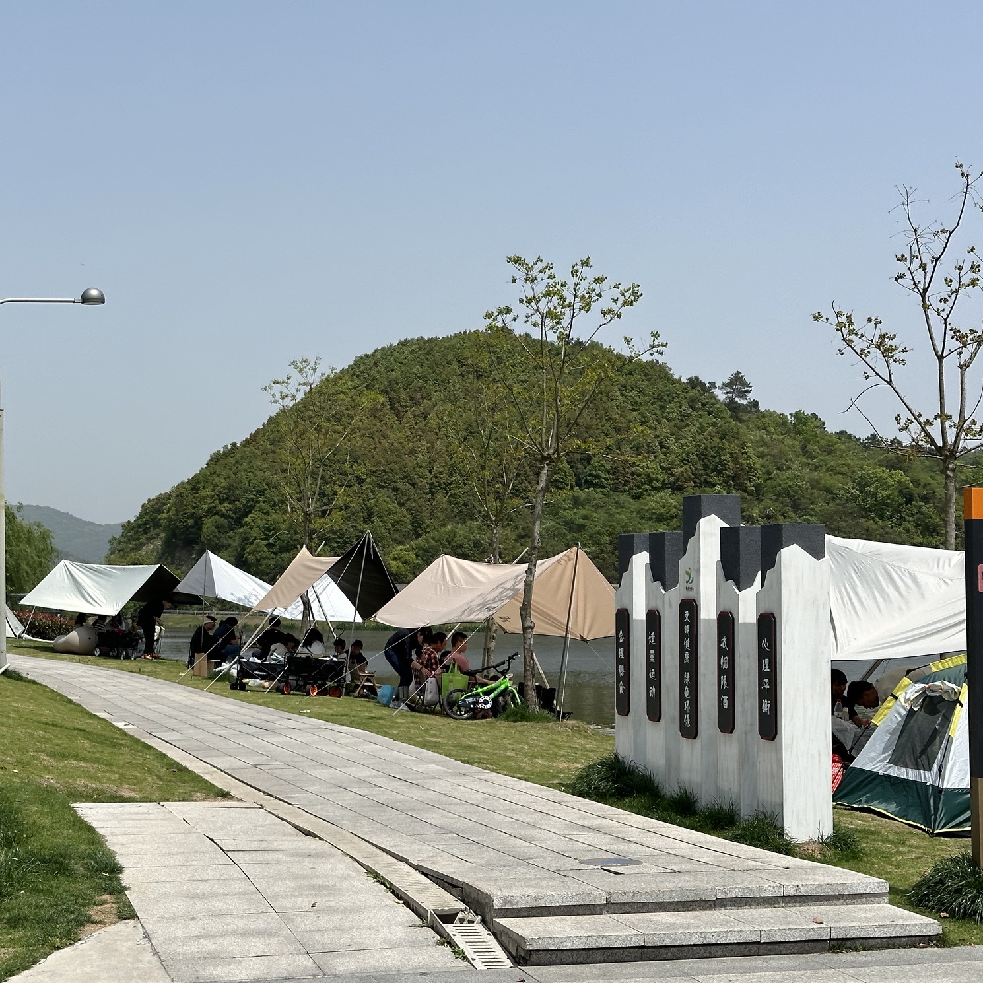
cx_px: 361
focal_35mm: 57
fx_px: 1831
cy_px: 493
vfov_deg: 30.0
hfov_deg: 29.9
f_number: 1.78
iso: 64
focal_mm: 6.86
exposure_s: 1/6211
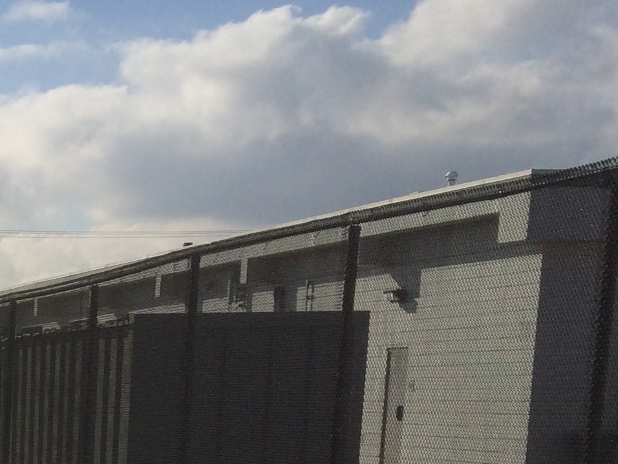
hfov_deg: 17.3
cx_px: -381
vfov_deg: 13.9
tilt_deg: -10.9
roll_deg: +2.2
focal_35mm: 99
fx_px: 1767
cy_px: 711
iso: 32
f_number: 2.2
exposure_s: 1/5128
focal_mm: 4.15
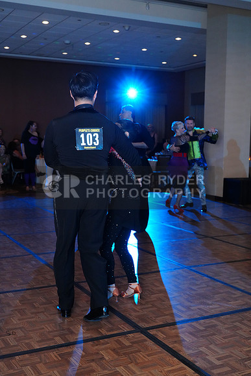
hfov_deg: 30.5
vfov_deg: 44.5
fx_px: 460
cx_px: 126
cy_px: 188
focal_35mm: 44
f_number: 5
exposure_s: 1/200
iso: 5000
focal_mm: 44
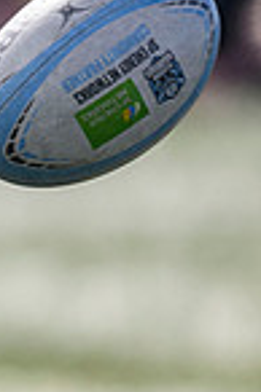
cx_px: -774
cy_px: 107
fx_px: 23261
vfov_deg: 1.0
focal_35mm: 2134
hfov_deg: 0.6
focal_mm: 400
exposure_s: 1/1250
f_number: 3.2
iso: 200
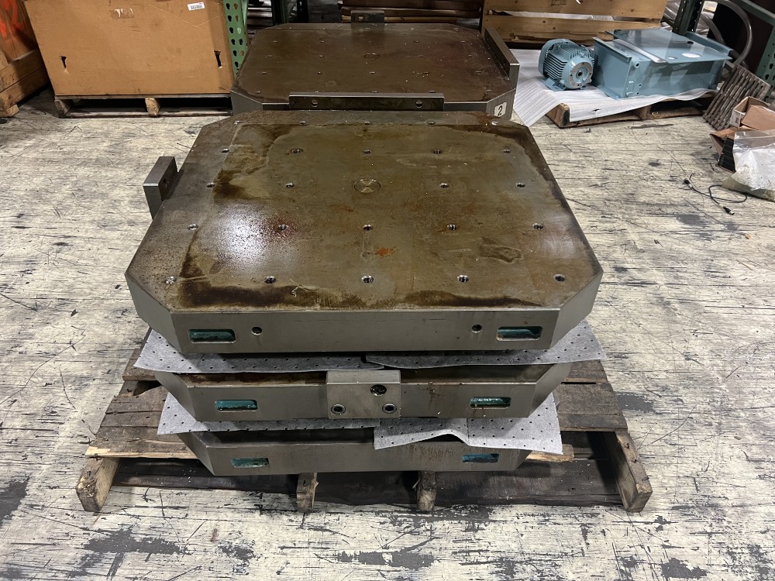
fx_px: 582
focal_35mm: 26
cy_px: 290
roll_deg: -0.2
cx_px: 388
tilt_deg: -40.1
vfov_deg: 53.1
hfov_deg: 67.3
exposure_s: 1/60
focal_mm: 5.7
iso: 320
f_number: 1.5
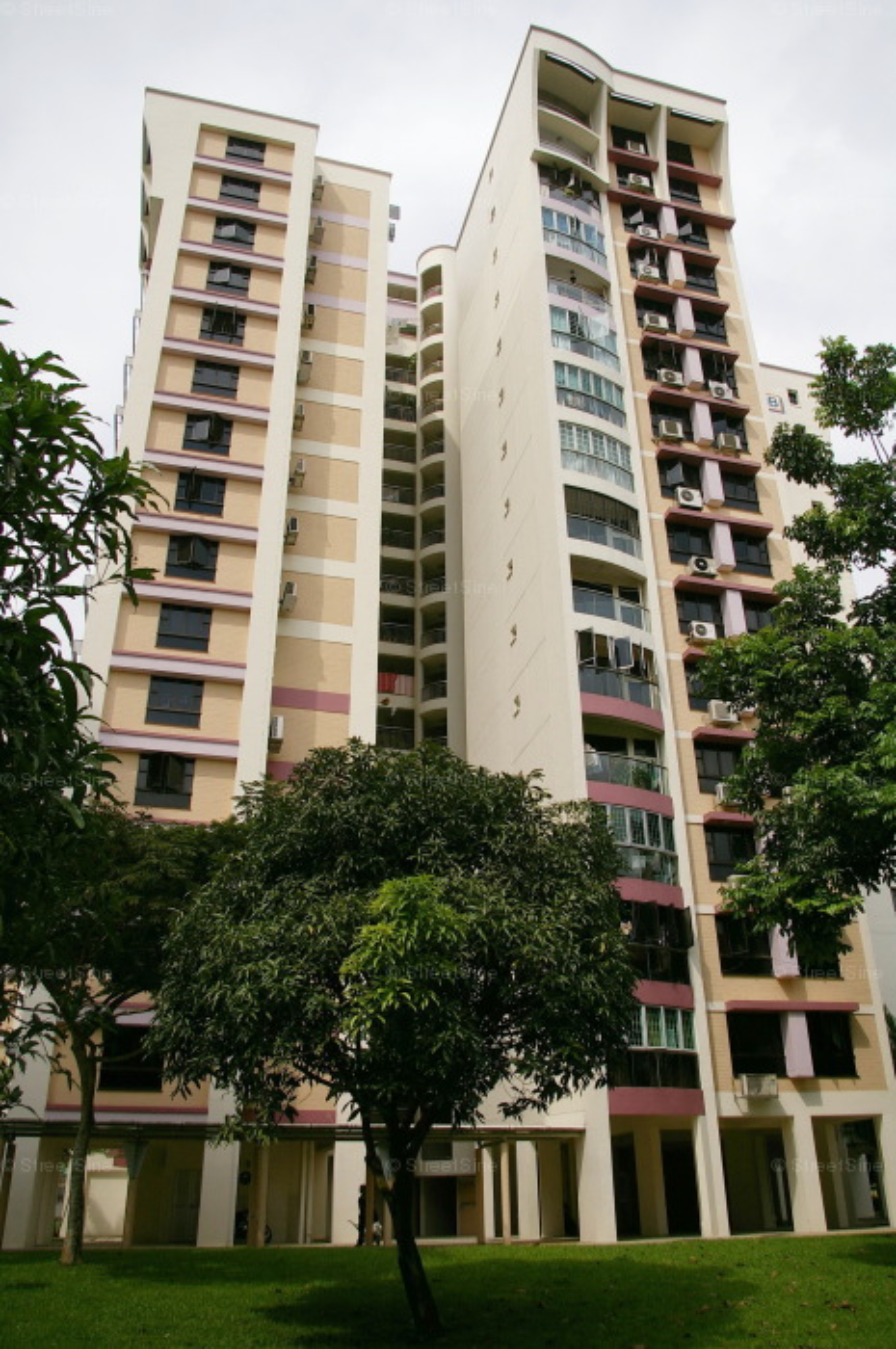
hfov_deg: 47.8
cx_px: 448
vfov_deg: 67.4
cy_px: 674
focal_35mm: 27
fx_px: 1010
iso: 200
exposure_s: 1/1500
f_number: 6.7
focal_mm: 18
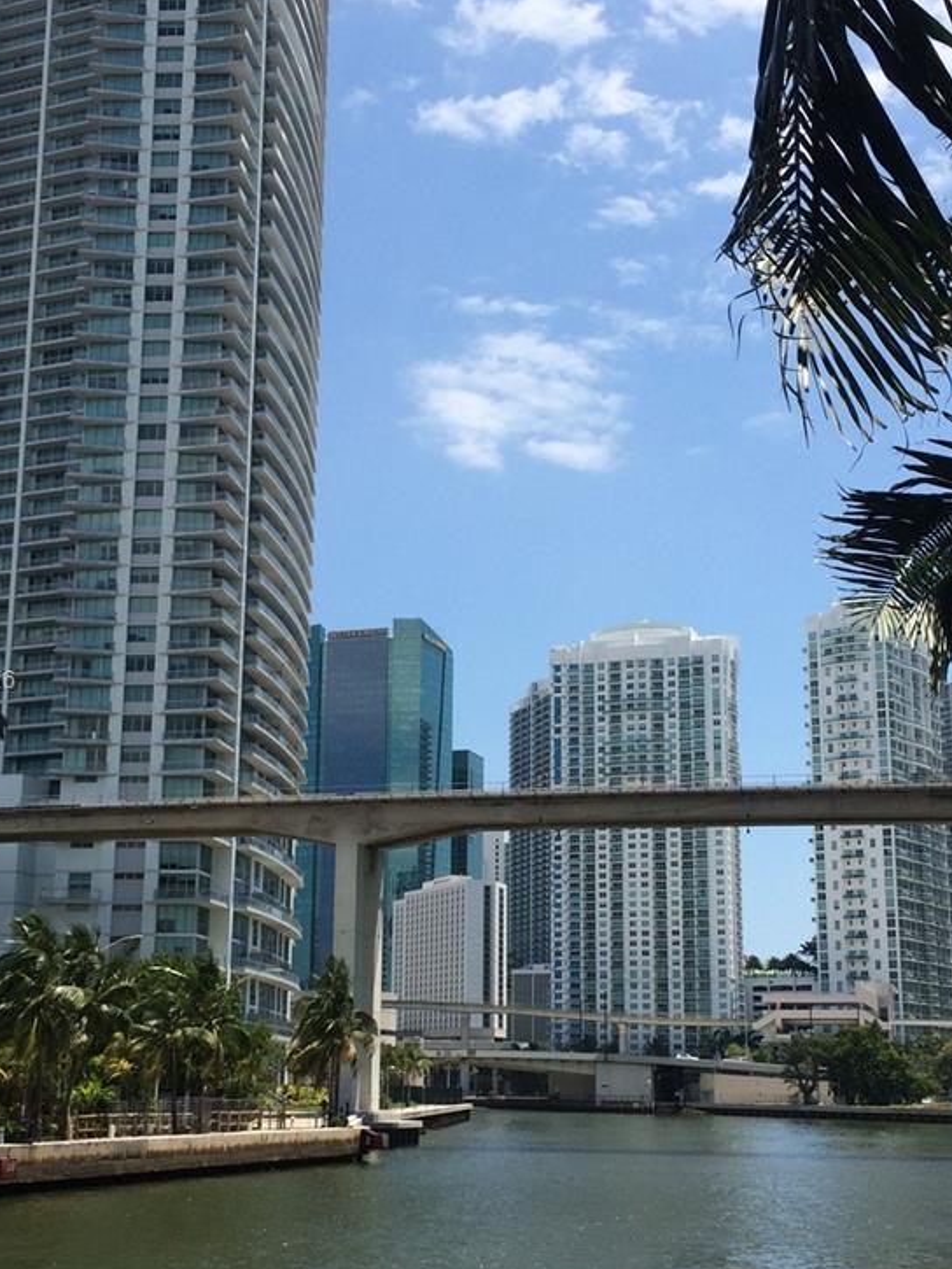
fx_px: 1760
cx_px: 480
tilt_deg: +11.9
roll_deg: +0.6
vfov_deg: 39.6
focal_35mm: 48
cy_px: 683
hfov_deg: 30.3
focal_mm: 4.15
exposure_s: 1/2564
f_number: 2.2
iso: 32
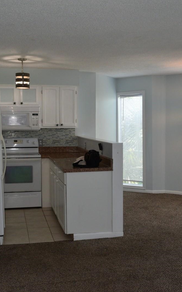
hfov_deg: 30.5
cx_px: 89
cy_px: 148
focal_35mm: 42
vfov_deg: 47.2
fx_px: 333
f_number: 5.6
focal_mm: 18
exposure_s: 1/125
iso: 720
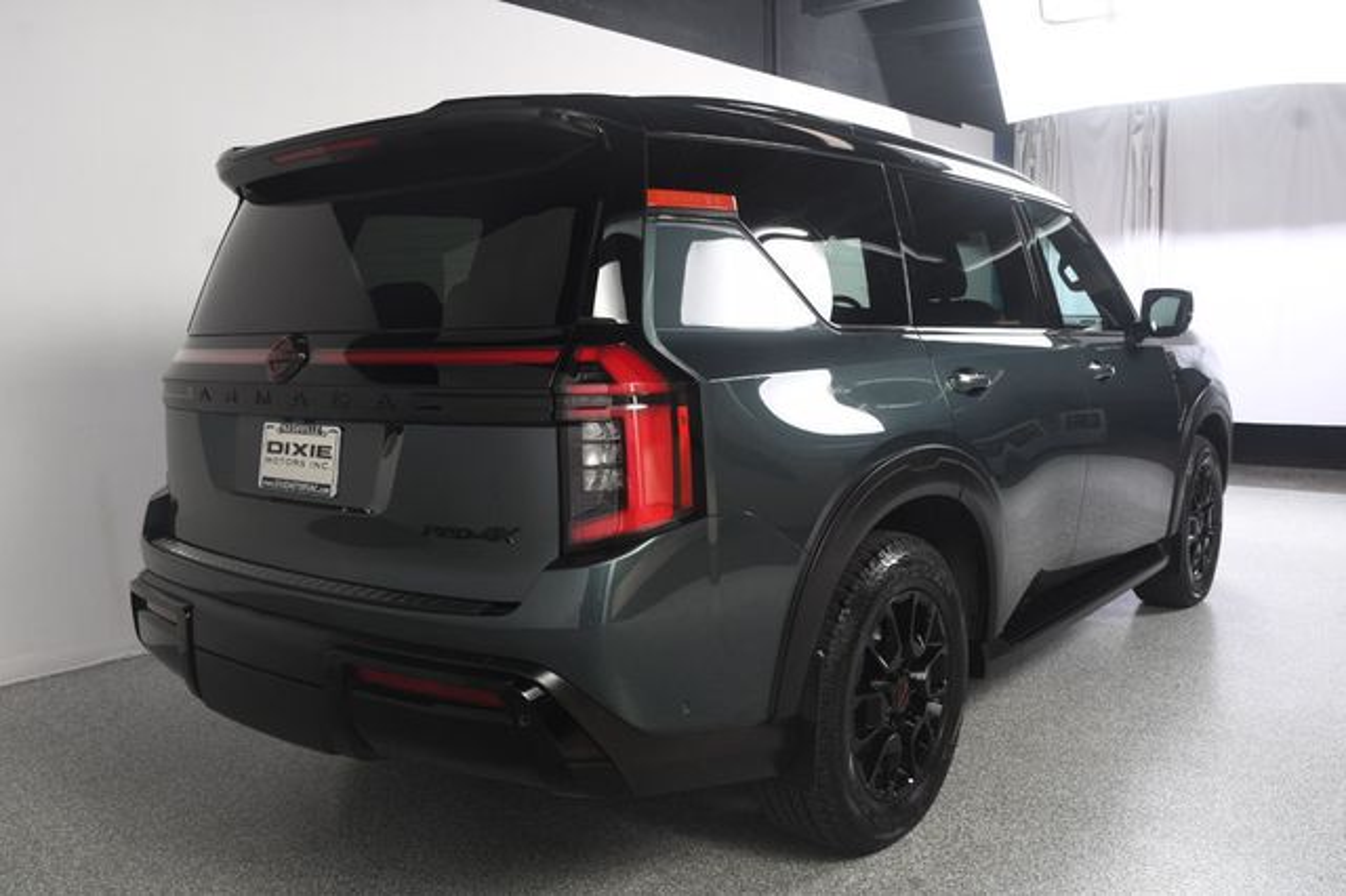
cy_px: 448
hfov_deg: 62.0
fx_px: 1121
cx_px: 673
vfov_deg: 43.6
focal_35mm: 30
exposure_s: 1/160
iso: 100
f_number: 7.1
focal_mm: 20
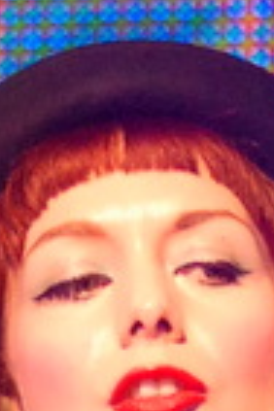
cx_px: -55
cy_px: 933
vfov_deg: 1.7
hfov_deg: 1.1
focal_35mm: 1230
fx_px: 14041
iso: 1400
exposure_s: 1/400
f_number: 2.8
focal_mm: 160
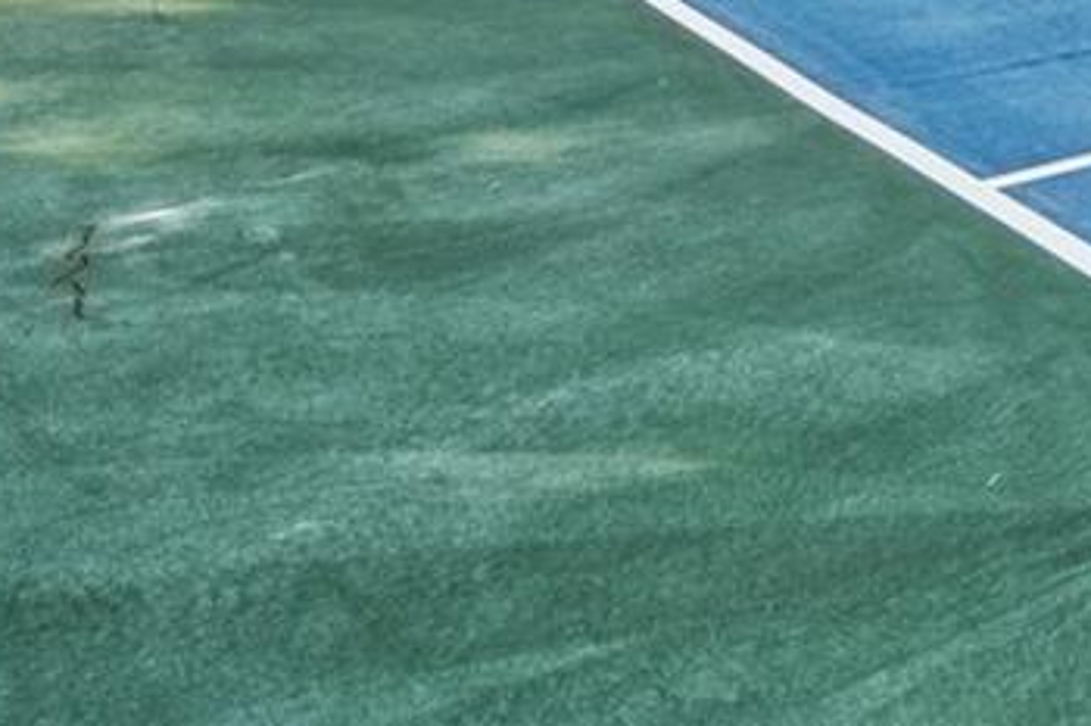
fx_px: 1939
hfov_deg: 22.7
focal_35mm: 64
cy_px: -531
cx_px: 1805
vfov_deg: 17.6
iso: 320
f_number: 7.1
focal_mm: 14
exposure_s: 1/200
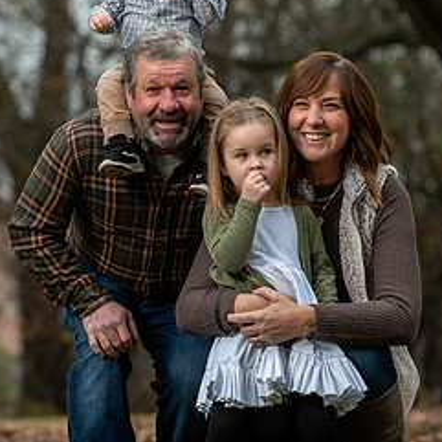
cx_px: 246
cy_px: 180
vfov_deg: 7.9
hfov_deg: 7.9
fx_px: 3207
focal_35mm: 222
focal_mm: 140
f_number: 4
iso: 200
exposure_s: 1/125
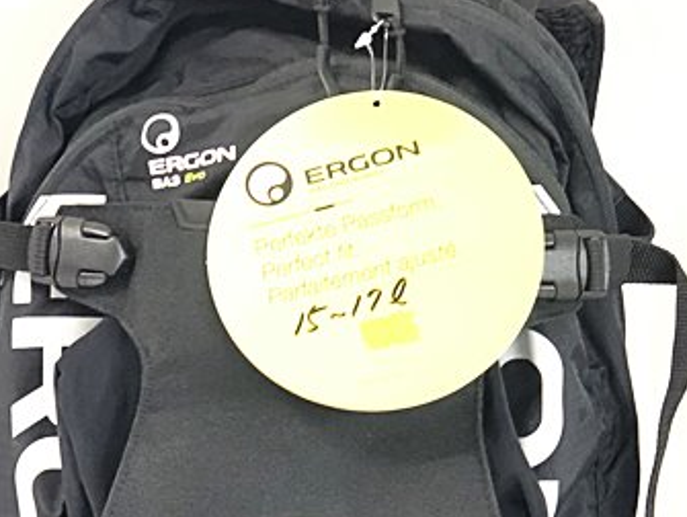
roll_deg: +2.1
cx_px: 324
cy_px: 525
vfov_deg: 11.8
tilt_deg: -19.4
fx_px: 2464
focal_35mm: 124
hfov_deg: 15.9
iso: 160
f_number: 2.4
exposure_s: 1/14
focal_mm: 6
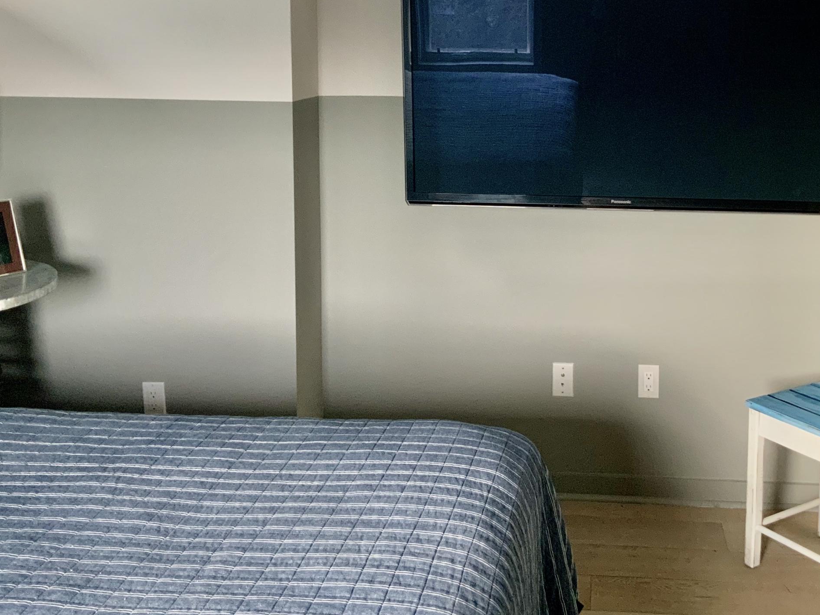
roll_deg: -0.5
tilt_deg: -7.5
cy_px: 180
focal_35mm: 46
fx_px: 1090
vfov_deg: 31.1
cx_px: 533
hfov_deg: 40.8
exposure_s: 1/60
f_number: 1.8
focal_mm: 3
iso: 160
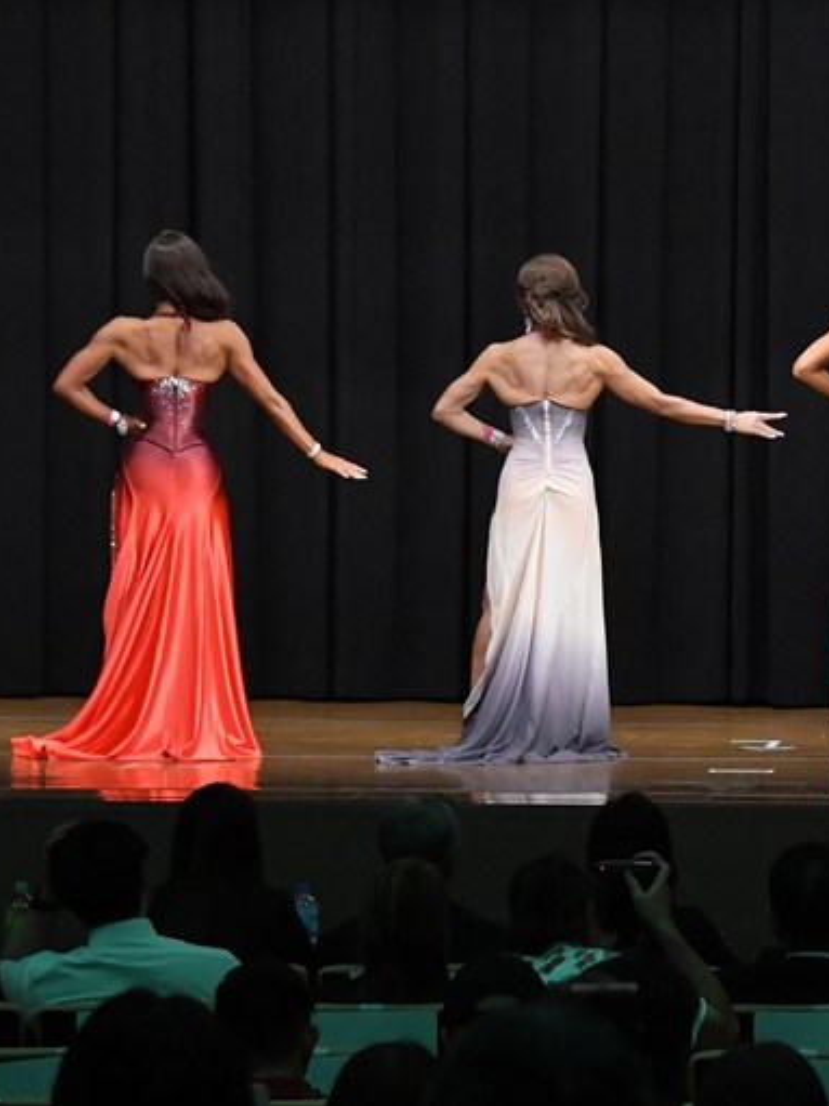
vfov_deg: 10.7
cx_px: 780
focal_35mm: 185
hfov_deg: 8.0
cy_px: 552
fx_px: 5910
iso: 6400
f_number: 5.6
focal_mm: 85
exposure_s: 1/400
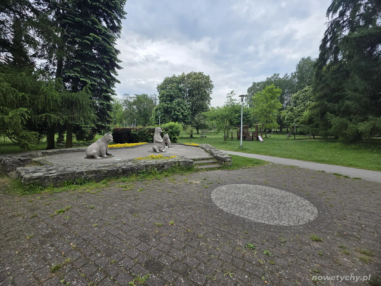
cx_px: 190
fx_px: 143
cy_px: 143
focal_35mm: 13
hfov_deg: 106.2
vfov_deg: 89.9
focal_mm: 2.2
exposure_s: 1/671
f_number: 1.9
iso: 40
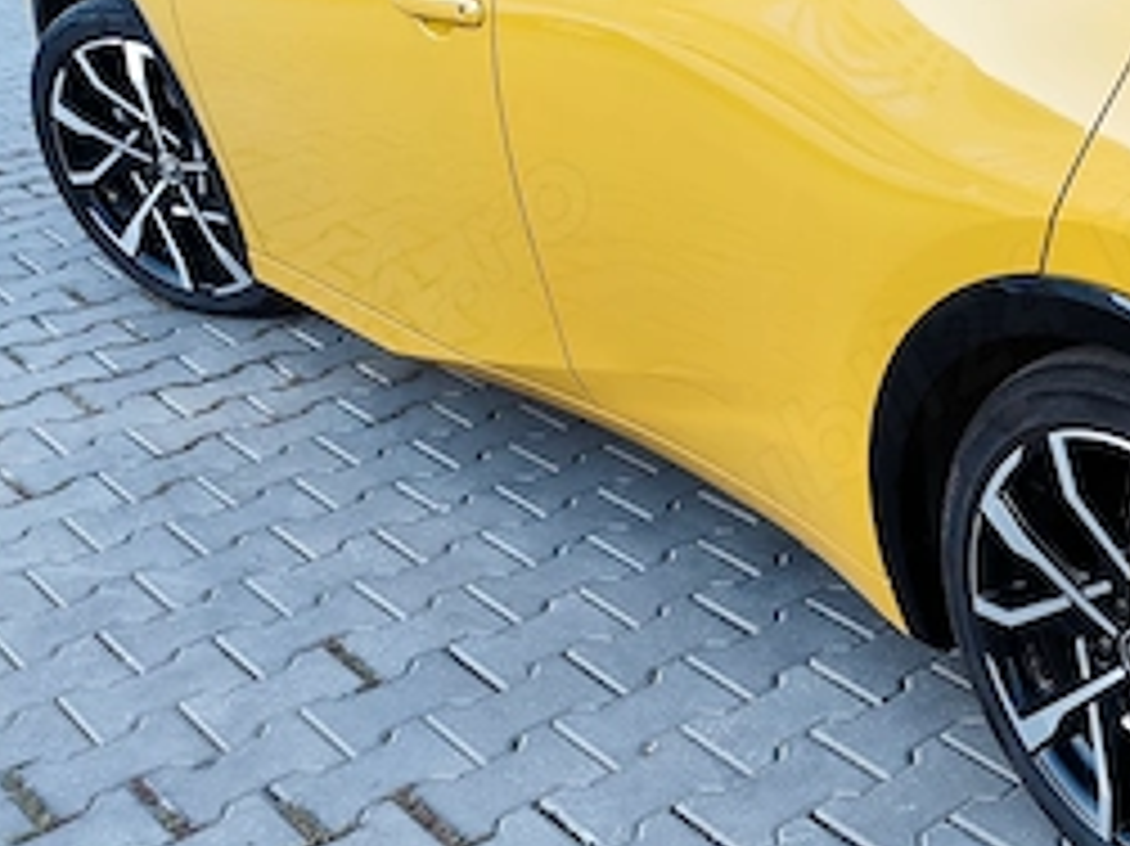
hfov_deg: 31.1
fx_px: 1795
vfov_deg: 26.5
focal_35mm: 55
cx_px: 1247
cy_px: 423
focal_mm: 6.19
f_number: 1.65
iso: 80
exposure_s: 1/100
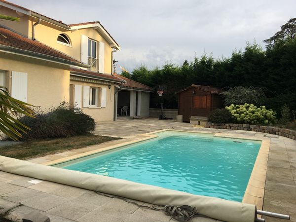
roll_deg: -1.6
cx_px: 148
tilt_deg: -1.2
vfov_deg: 48.2
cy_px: 111
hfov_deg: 61.7
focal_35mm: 29
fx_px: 248
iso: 25
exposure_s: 1/475
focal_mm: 4.15
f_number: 2.2
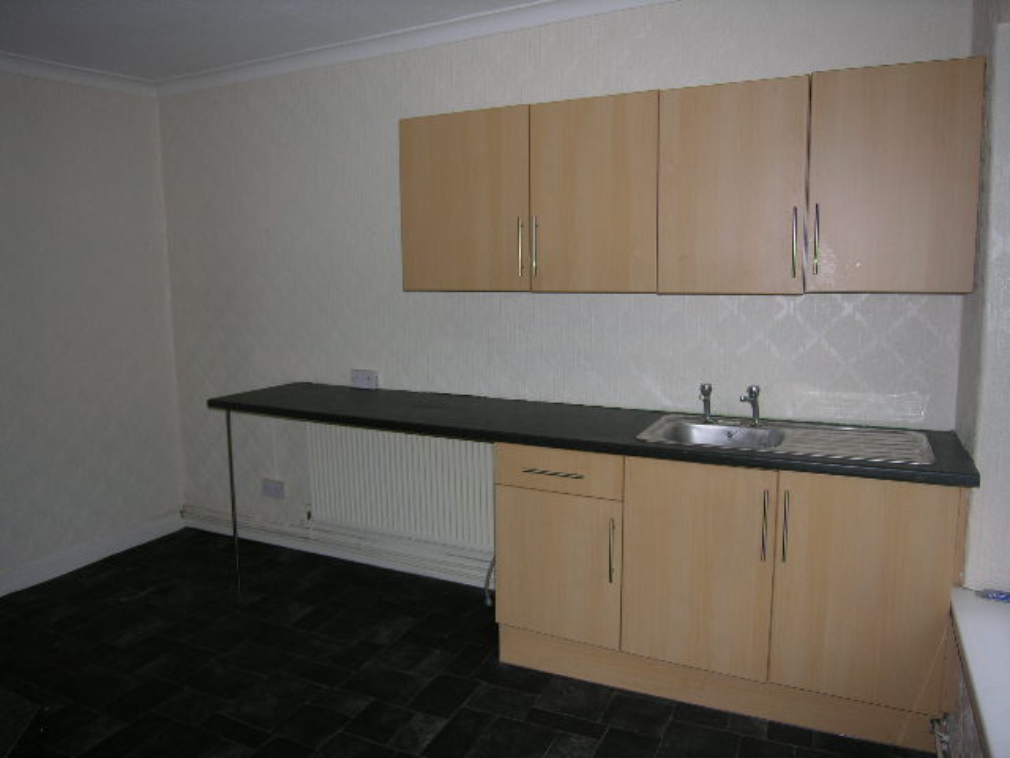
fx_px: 700
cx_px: 505
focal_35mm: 24
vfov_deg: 56.8
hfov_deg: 71.6
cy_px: 379
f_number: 2.6
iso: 50
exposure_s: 1/60.1
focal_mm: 6.1
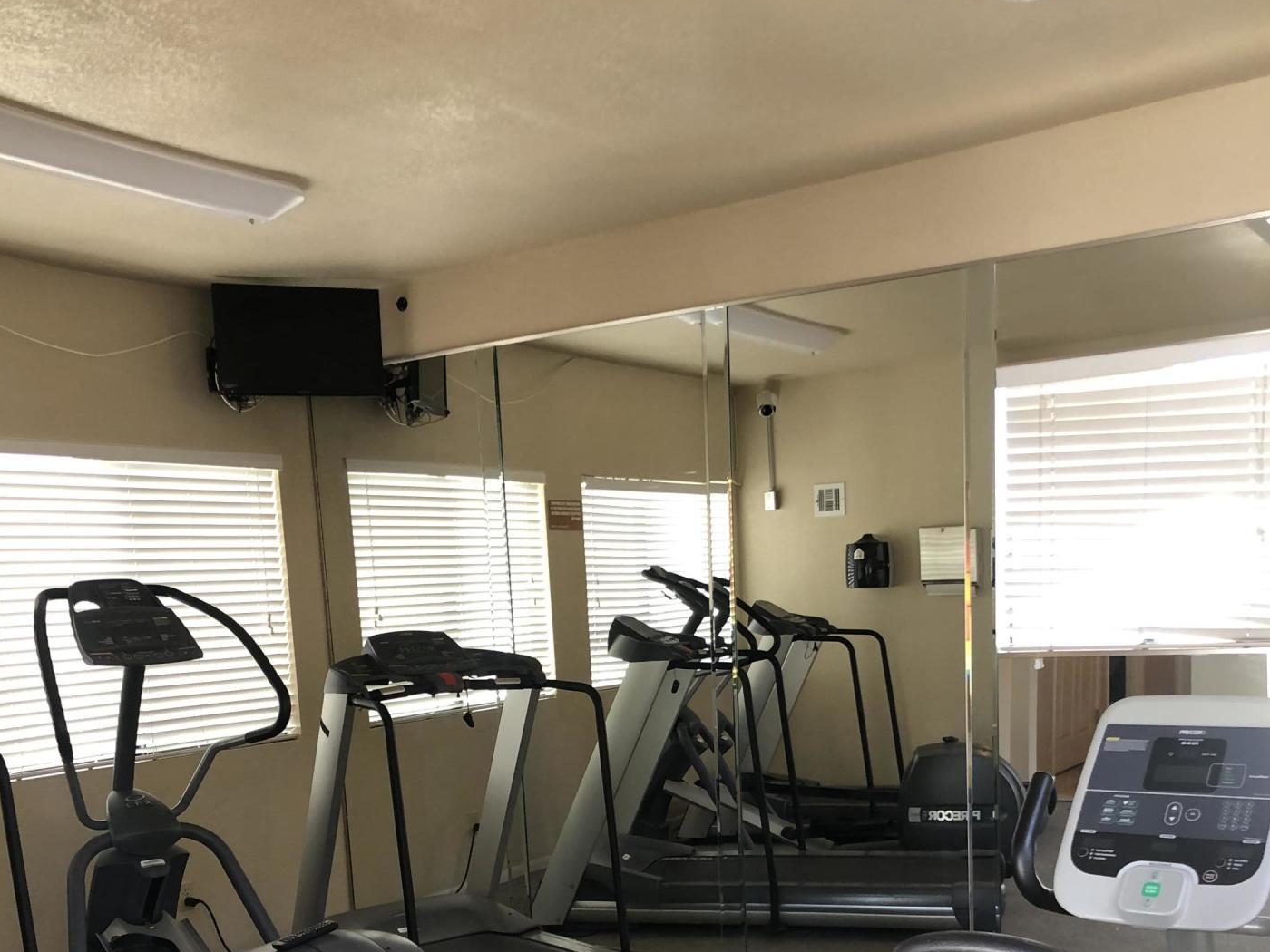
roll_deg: +2.6
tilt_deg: -9.0
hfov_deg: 46.8
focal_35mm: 40
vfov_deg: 34.2
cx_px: 605
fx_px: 1468
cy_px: 838
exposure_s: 1/20
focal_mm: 4
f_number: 1.8
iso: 40
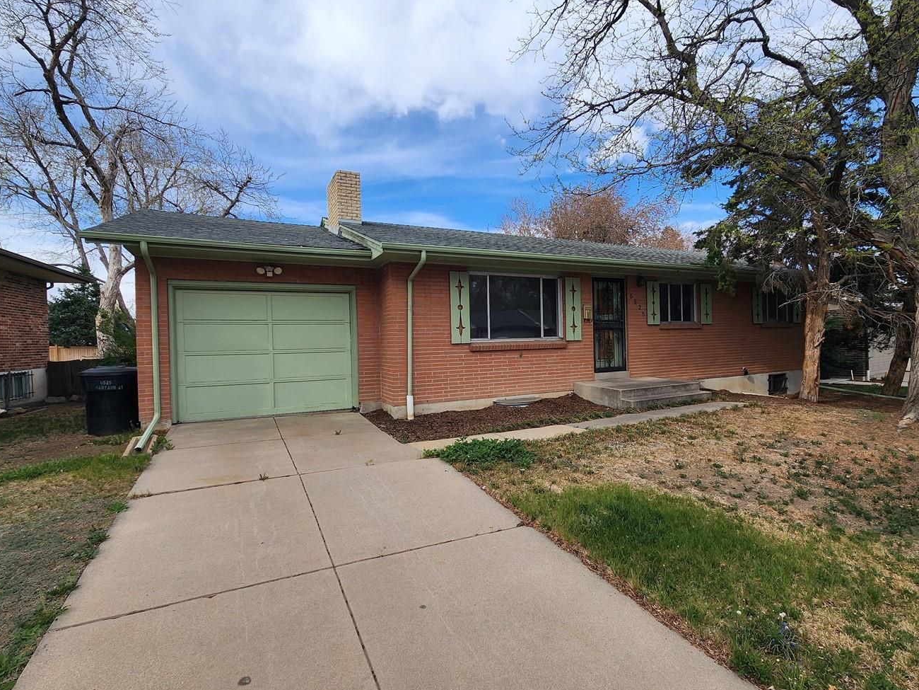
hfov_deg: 94.4
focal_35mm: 16
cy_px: 344
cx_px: 478
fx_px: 425
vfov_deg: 78.1
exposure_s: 1/1286
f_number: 2.2
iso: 50
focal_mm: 2.2
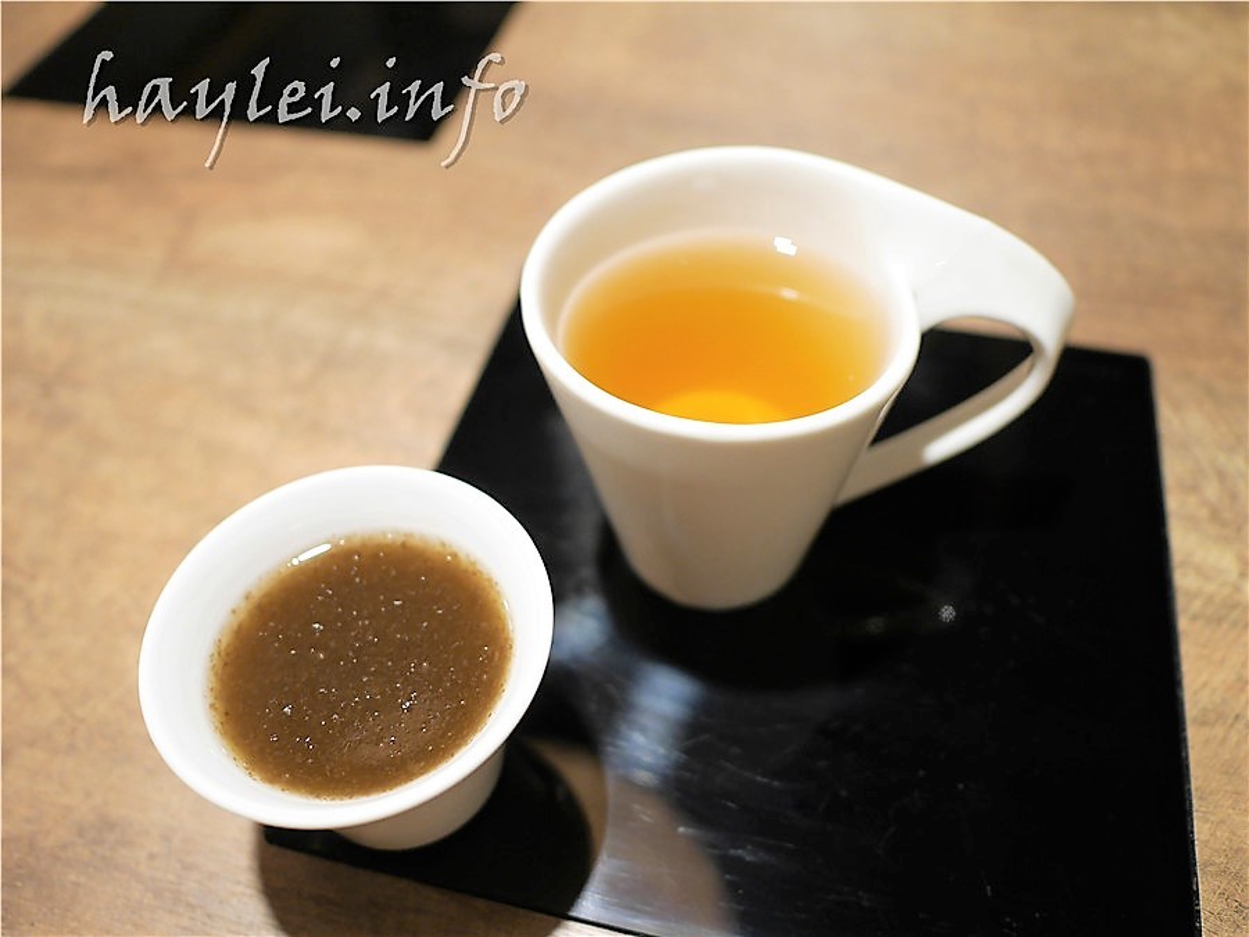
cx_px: 624
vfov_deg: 46.8
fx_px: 1082
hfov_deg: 60.0
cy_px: 468
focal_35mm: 30
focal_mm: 15
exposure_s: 1/60
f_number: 1.7
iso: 800
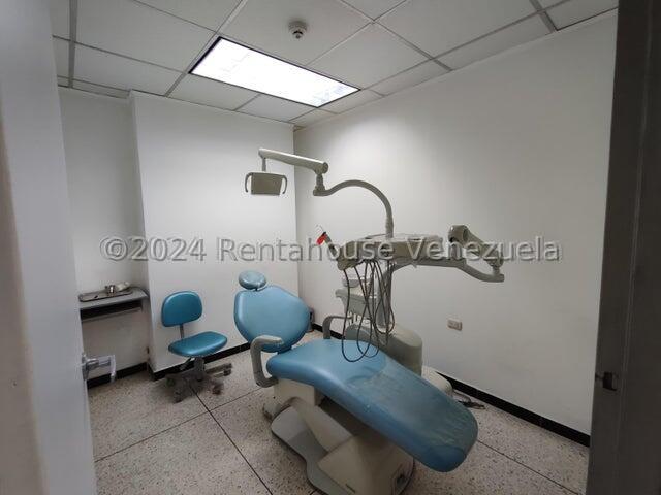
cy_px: 248
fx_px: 248
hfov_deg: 106.2
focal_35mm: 13
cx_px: 330
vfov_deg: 89.9
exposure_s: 1/100
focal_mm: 1.66
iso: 207
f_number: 2.2
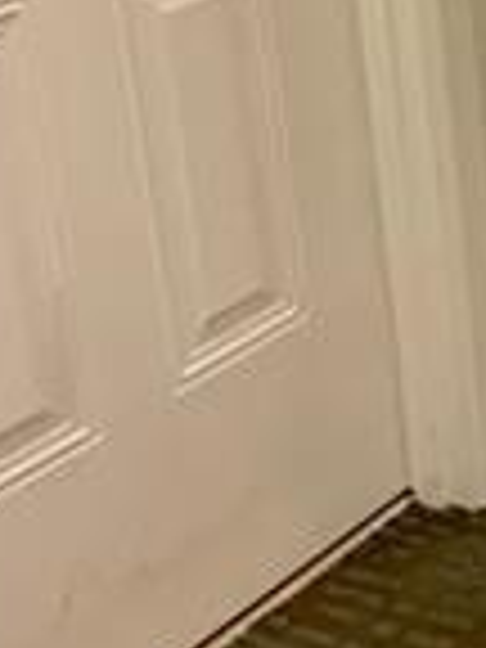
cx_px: 868
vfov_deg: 14.0
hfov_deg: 10.1
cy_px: -18
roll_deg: +2.5
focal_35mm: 139
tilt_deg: -13.7
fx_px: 2602
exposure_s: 1/40
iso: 250
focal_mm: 4.25
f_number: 1.8
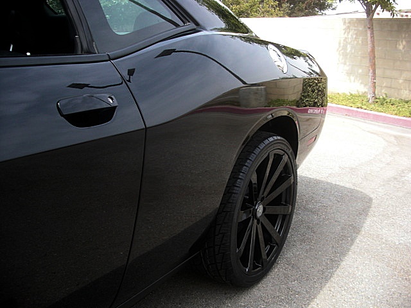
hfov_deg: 51.4
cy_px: 154
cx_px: 206
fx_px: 427
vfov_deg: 39.7
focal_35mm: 36
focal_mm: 6.3
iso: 50
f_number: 2.8
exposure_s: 1/200
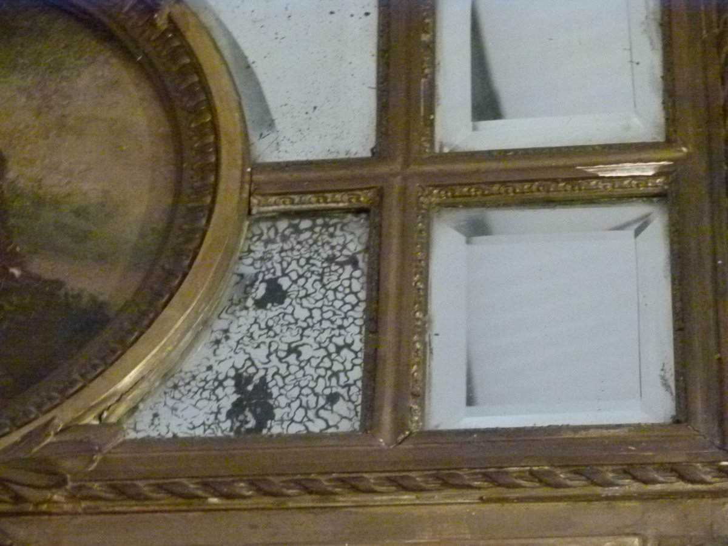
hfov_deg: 15.9
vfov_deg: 12.0
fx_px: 2608
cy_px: 273
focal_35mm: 124
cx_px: 364
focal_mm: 22.2
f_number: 3.6
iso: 1250
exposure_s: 1/15
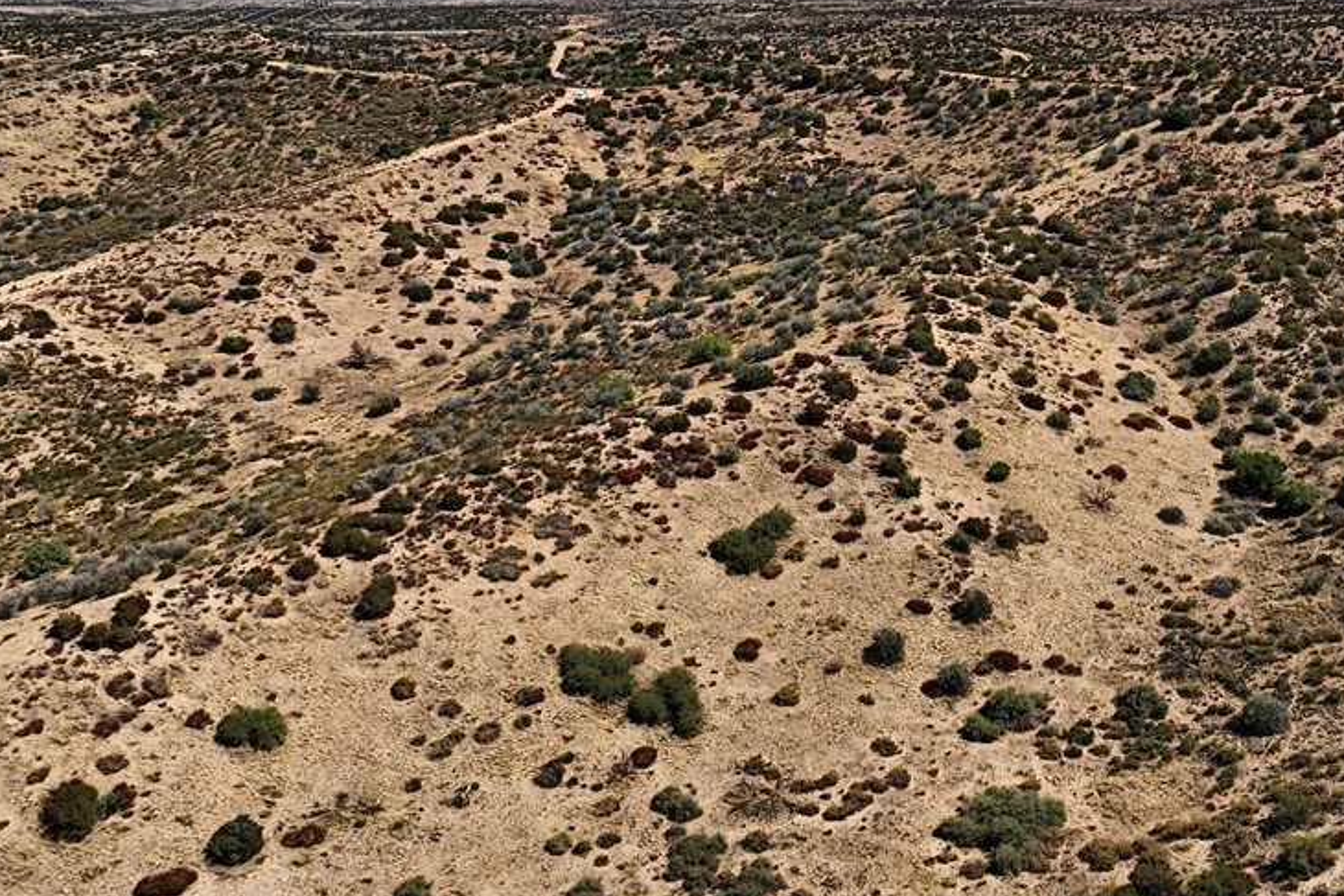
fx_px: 1307
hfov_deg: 53.4
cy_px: 323
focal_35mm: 35
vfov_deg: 37.6
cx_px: 893
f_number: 2.8
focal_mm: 12.29
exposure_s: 1/3000
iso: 120
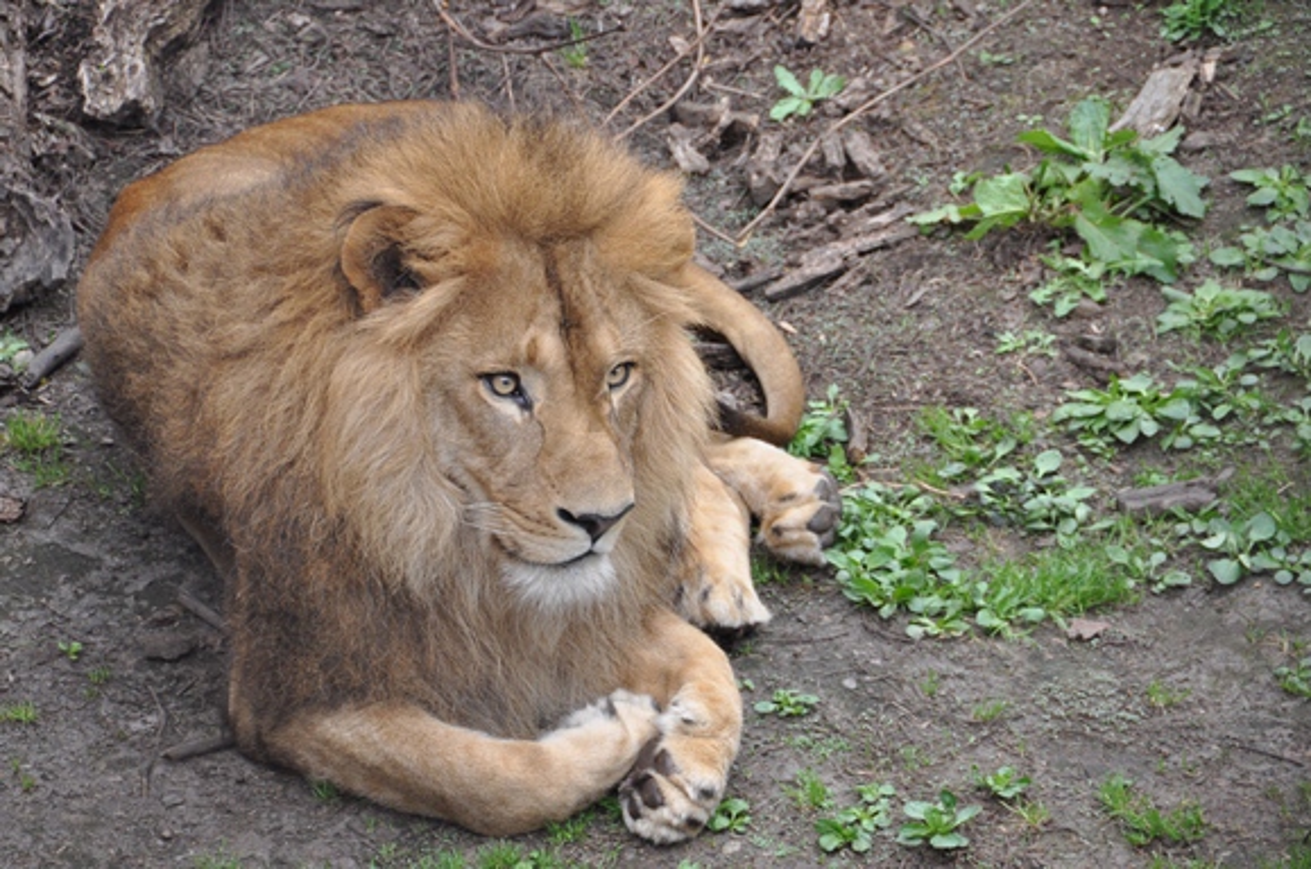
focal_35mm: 300
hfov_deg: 6.9
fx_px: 10907
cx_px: 656
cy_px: 434
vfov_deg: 4.6
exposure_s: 1/250
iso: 640
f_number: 5.6
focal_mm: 200
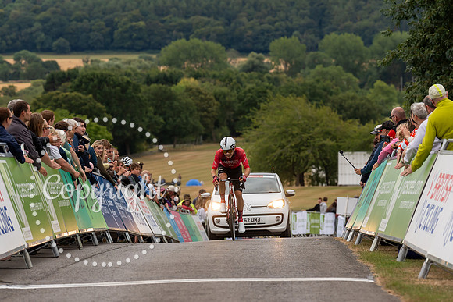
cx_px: 232
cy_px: 177
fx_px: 2285
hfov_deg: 11.3
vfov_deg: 7.6
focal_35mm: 182
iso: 500
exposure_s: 1/1000
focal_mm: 119
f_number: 3.5
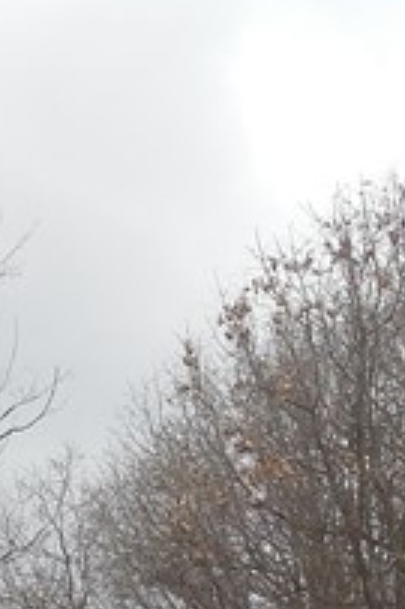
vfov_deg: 9.1
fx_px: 3820
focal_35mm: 226
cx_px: 483
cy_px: 630
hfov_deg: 6.0
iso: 125
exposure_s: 1/160
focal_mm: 7.8
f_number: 3.9
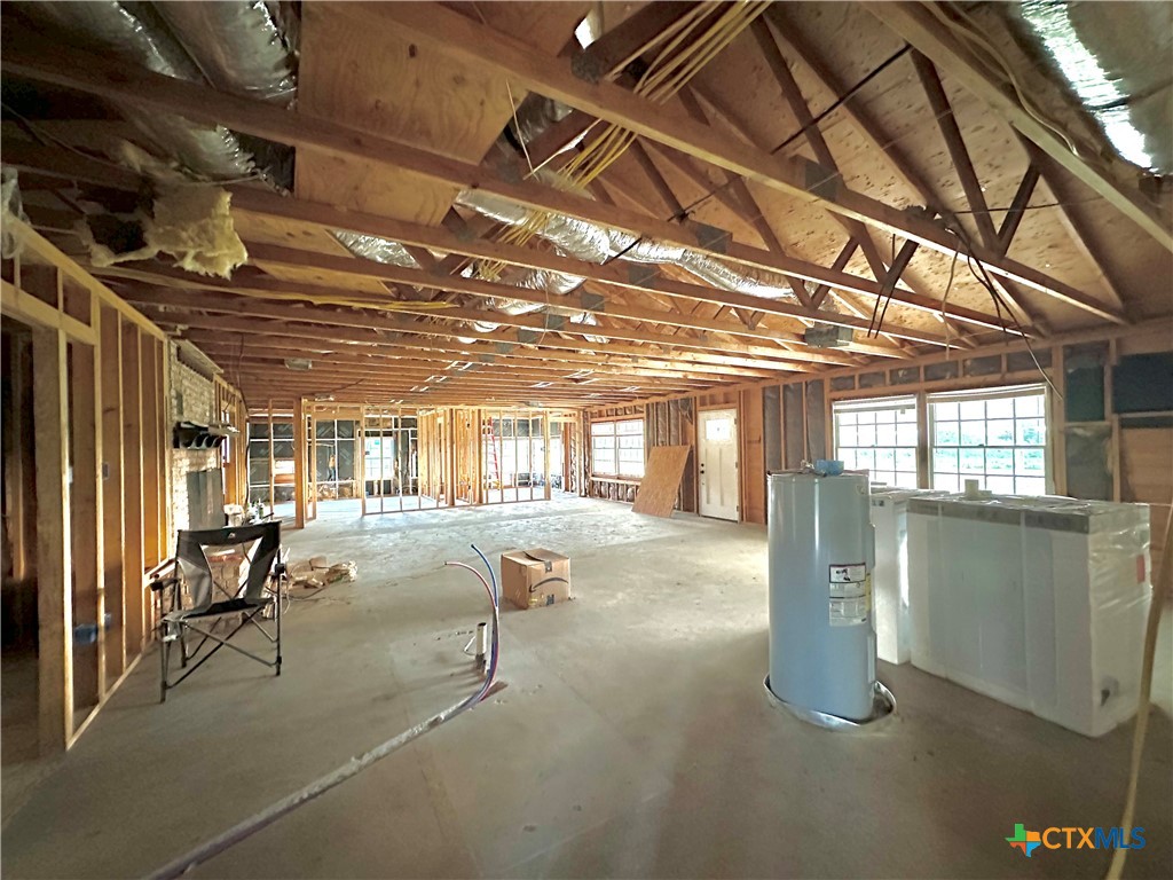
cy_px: 440
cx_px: 586
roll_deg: +0.7
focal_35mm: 14
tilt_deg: +0.3
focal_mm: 2.22
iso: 1250
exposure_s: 1/50
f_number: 2.2
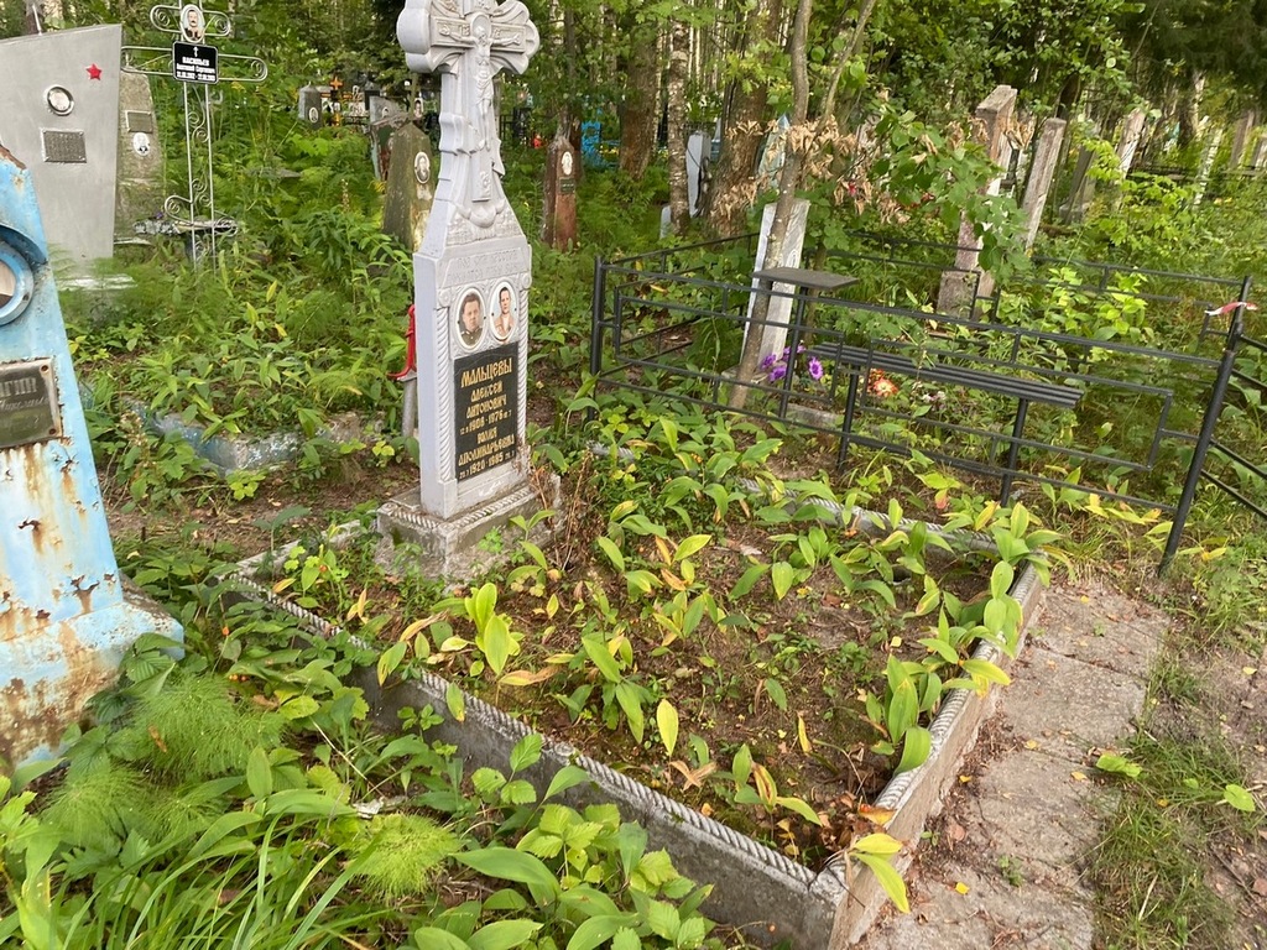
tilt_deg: -16.9
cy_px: 475
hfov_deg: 67.3
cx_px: 634
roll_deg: -5.4
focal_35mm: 26
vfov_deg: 53.1
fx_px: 952
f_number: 1.8
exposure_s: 1/121
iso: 64
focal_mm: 4.25
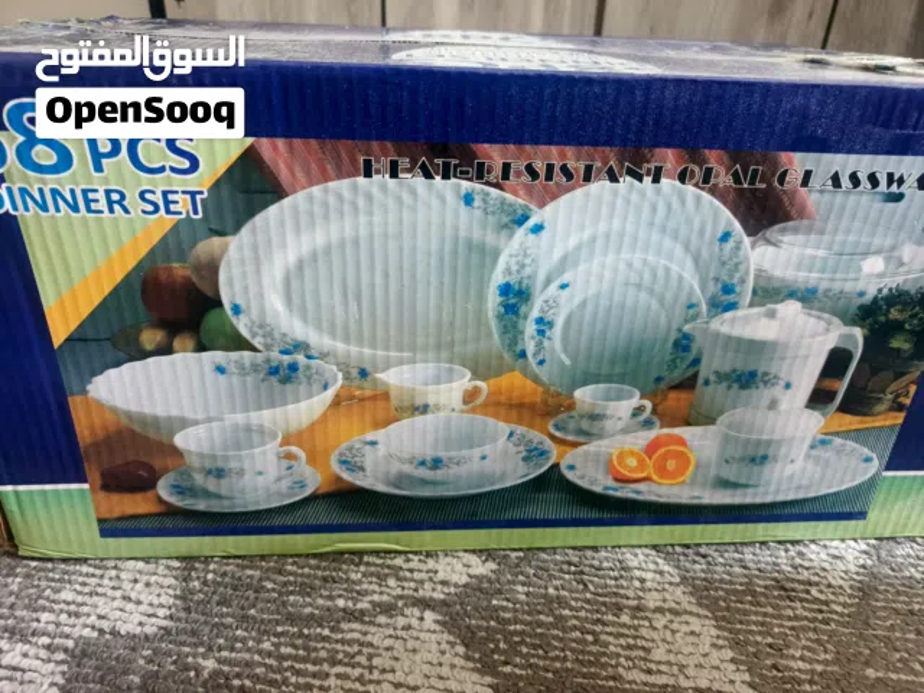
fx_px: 614
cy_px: 346
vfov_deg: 58.9
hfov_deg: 73.9
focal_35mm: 23
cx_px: 462
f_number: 1.7
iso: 3940
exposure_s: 1/33.3
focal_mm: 5.25
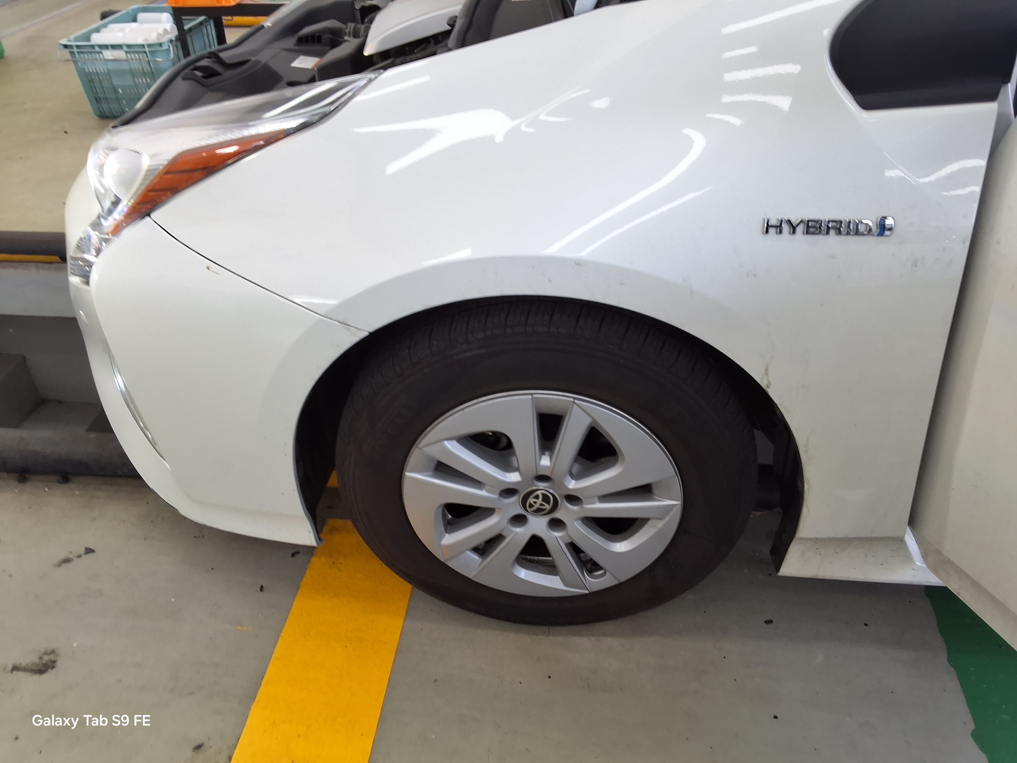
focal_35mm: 28
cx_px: 508
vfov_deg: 49.7
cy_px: 382
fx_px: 823
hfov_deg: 63.4
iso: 32
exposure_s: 1/60
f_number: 1.9
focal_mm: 2.91
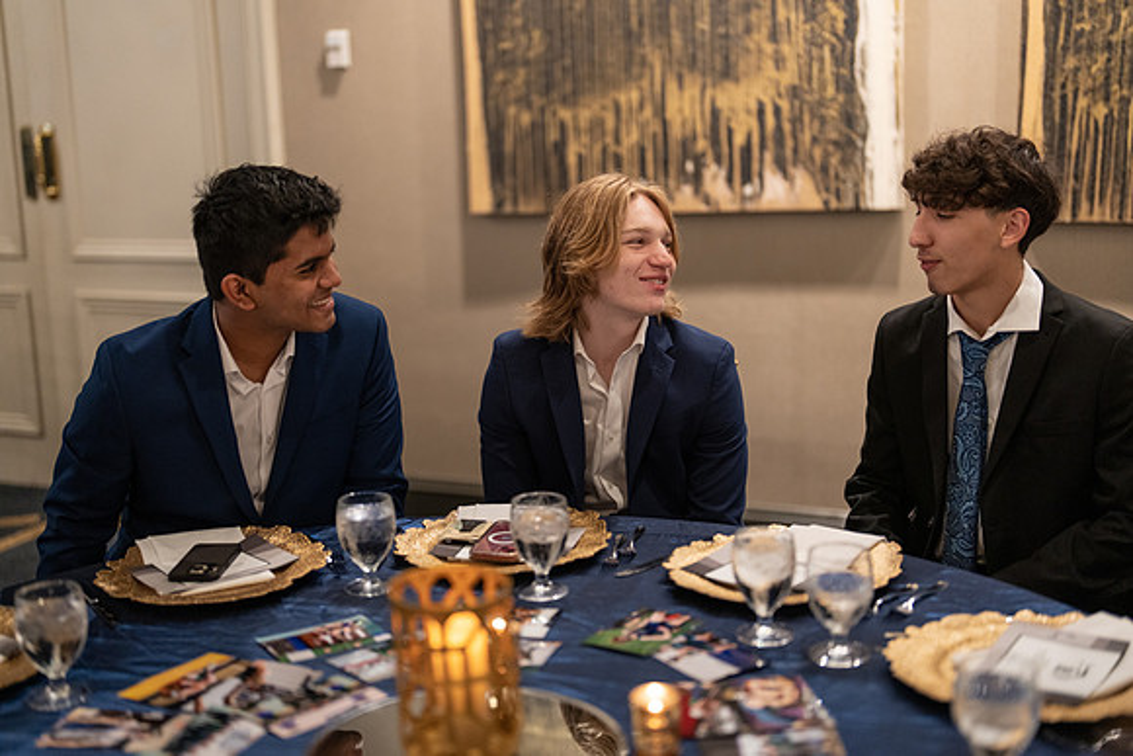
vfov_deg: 27.0
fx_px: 1574
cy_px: 378
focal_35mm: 50
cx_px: 566
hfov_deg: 39.6
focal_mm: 50
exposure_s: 1/320
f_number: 1.2
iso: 1250
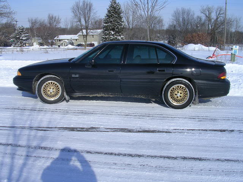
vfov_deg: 37.7
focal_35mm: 38
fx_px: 267
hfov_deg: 49.0
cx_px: 122
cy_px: 91
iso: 50
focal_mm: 5.8
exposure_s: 1/494
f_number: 5.6
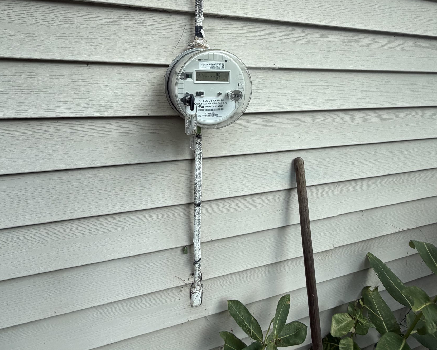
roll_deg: -1.7
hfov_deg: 83.3
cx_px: 218
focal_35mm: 19
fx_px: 246
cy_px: 107
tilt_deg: -9.3
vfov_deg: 68.2
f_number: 2.2
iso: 40
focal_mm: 2.22
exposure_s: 1/522
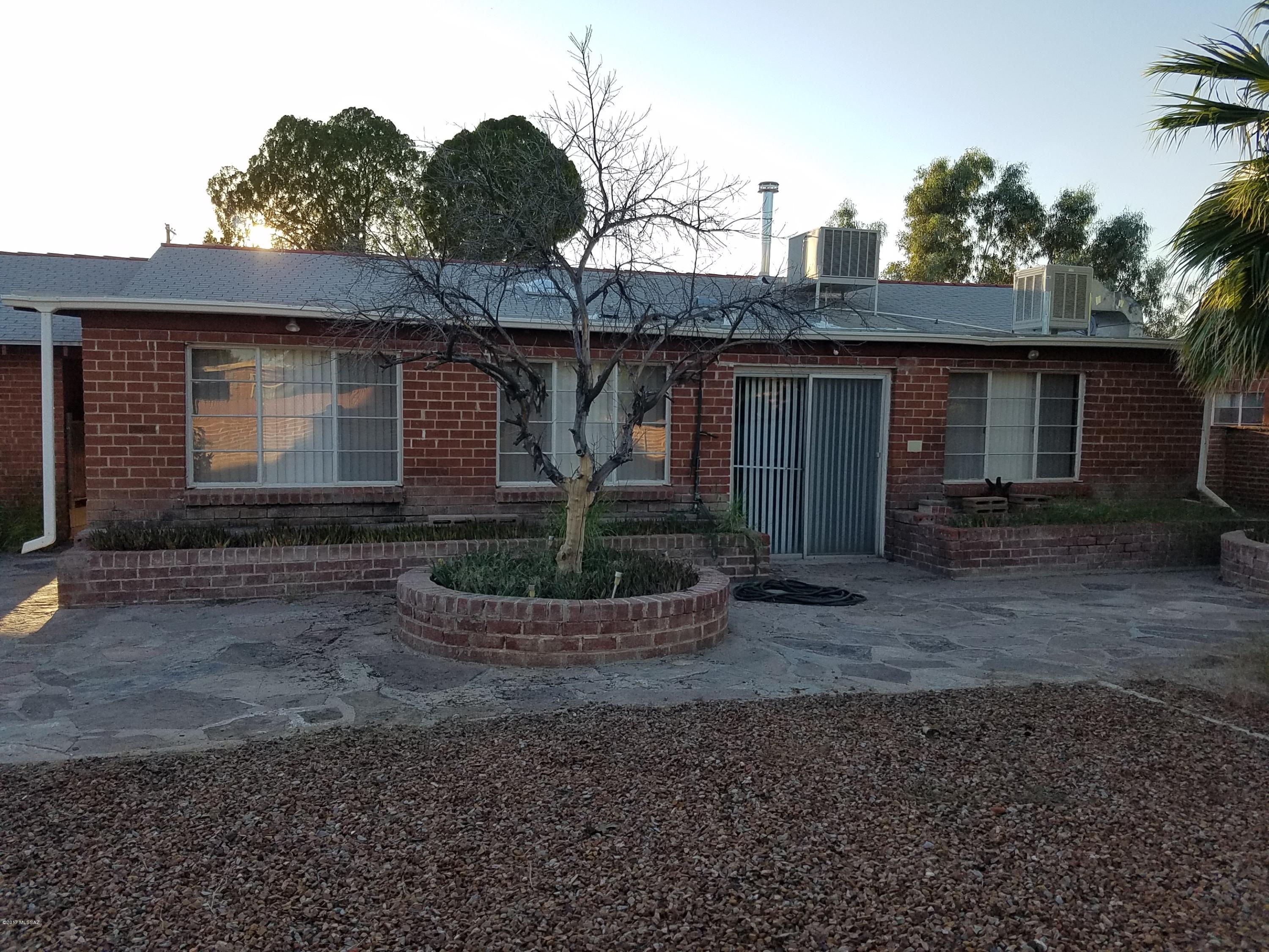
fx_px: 953
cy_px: 476
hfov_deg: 67.3
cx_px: 634
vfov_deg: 53.1
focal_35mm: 26
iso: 50
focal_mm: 4.2
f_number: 1.7
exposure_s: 1/922
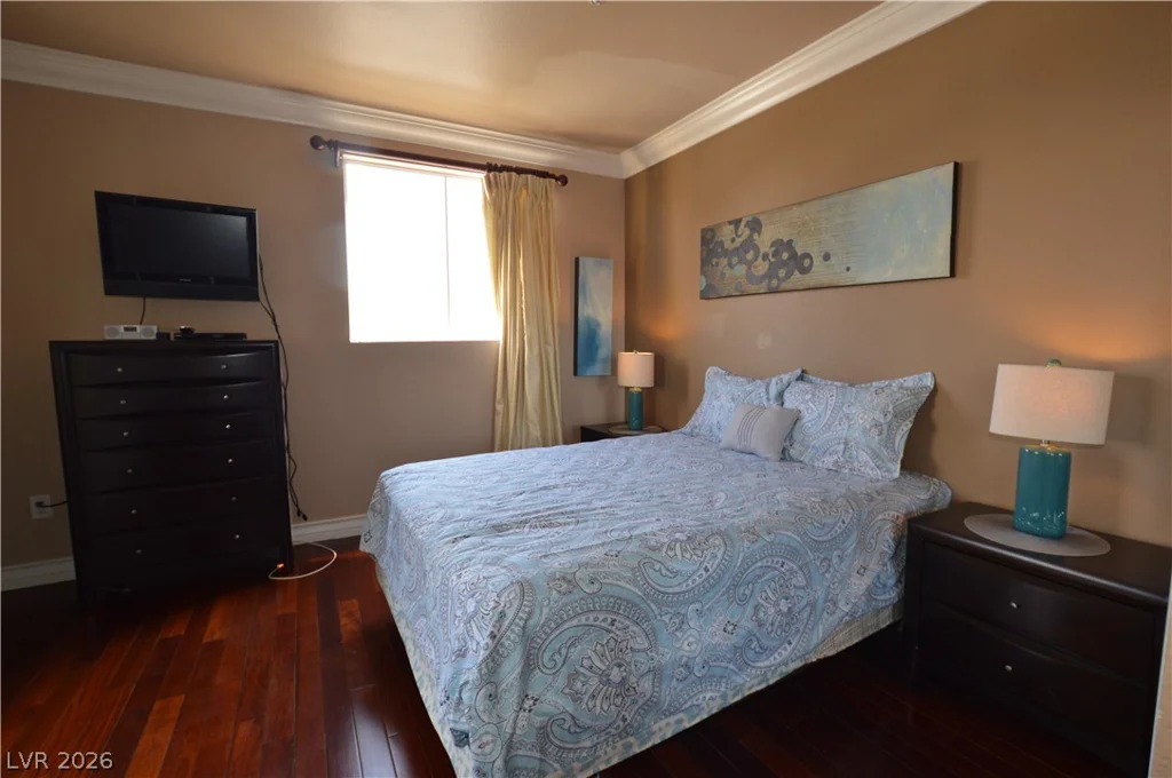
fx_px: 488
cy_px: 389
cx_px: 586
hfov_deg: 100.5
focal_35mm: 15
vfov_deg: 77.2
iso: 400
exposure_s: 1/100
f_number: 5
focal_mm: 10
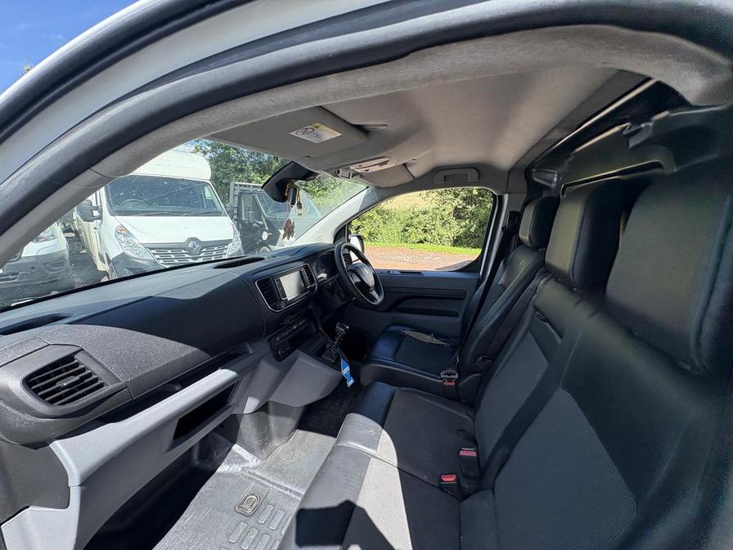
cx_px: 366
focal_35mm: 14
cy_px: 275
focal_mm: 2.22
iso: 64
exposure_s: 1/537
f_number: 2.2
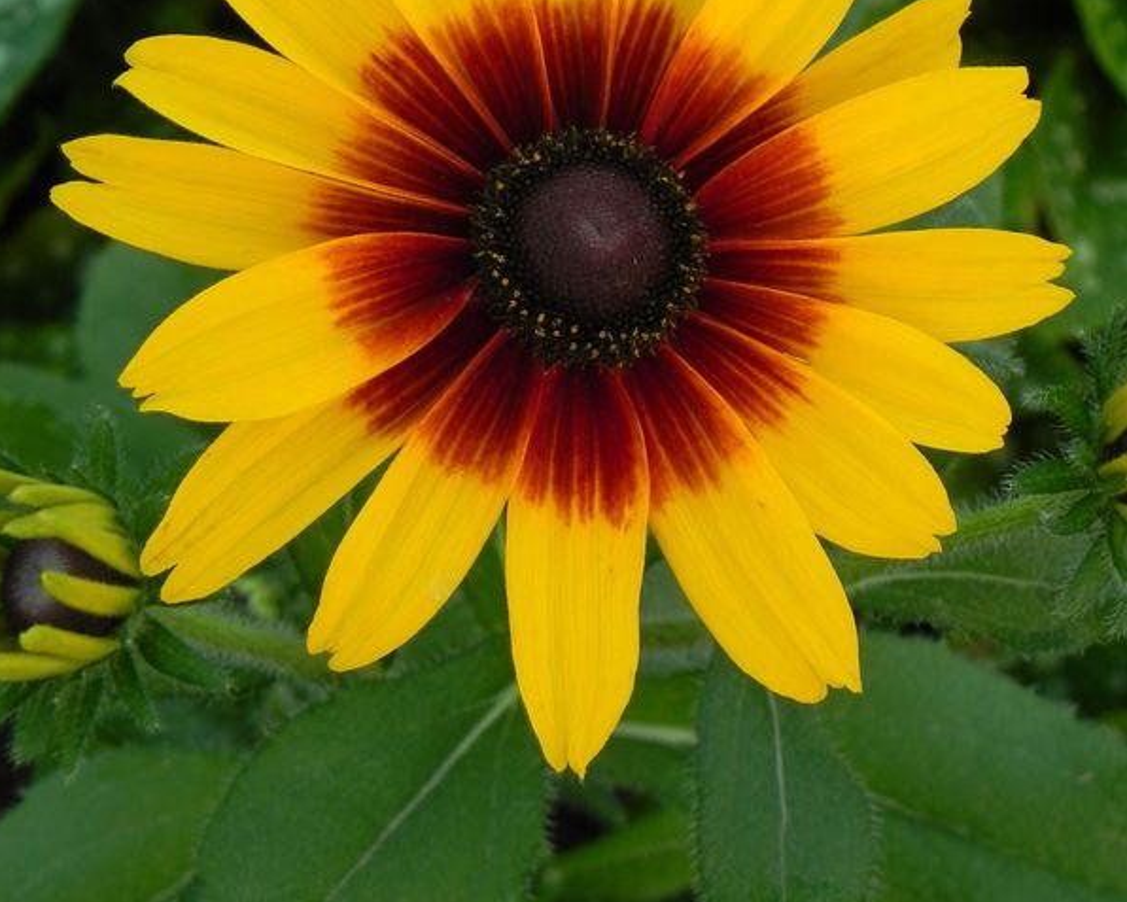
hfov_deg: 11.4
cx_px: 562
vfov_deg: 9.1
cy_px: 236
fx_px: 5638
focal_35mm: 169
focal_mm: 23
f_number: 5
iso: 160
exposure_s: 1/30
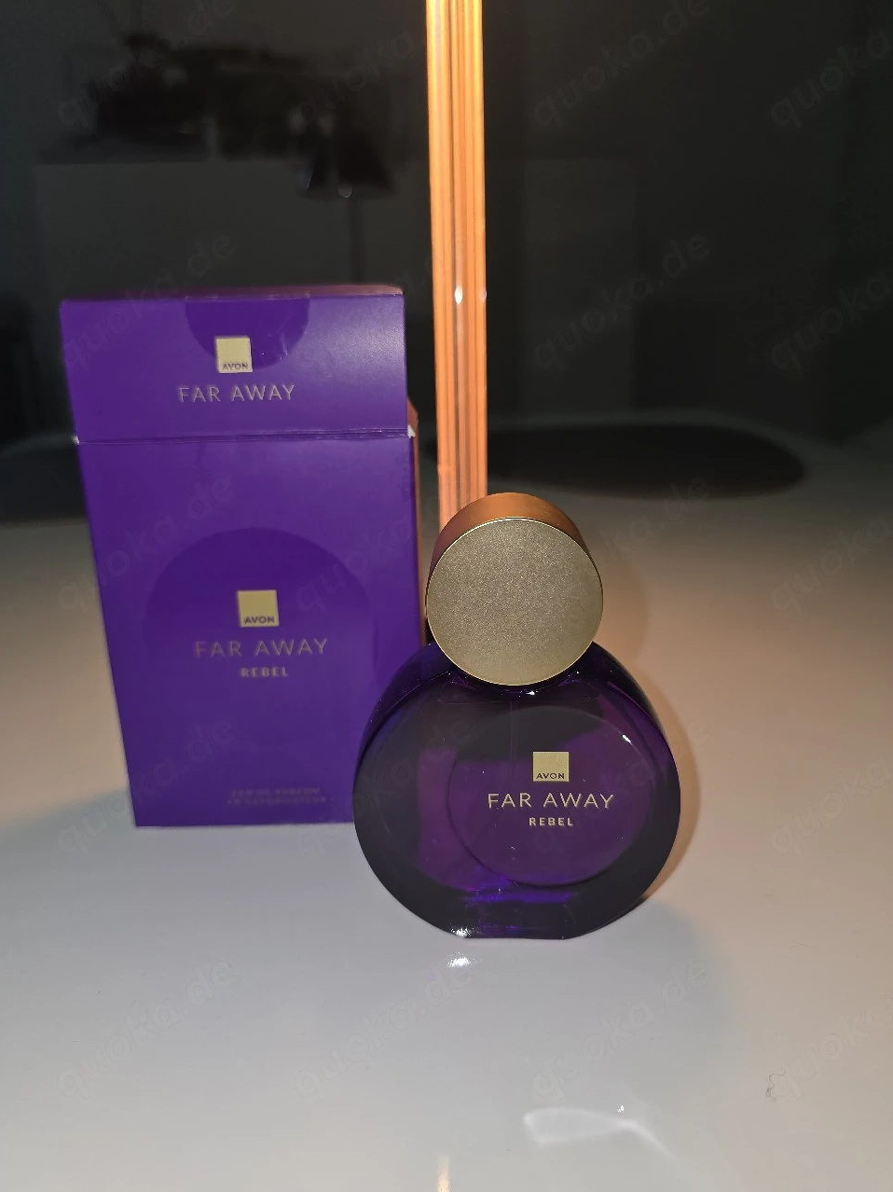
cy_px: 576
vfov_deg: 71.6
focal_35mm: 24
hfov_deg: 56.8
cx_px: 449
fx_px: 826
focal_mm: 6.3
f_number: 1.7
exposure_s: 1/112
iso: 12
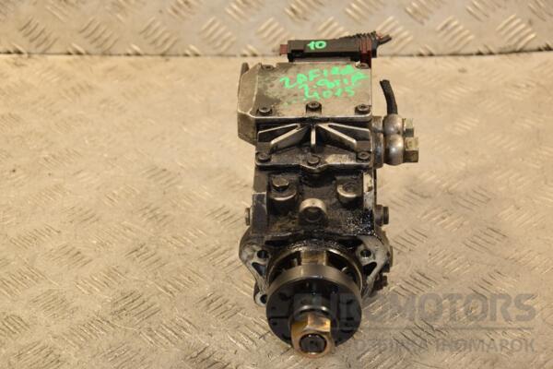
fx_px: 1198
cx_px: 276
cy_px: 184
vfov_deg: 17.5
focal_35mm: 78
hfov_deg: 26.0
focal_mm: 52
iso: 800
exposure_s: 1/200
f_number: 5
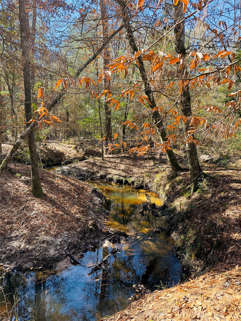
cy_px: 160
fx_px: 223
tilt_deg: -7.2
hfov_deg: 56.8
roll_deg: -2.2
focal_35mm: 24
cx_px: 120
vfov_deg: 71.6
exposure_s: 1/354
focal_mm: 6.76
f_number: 1.78
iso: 80
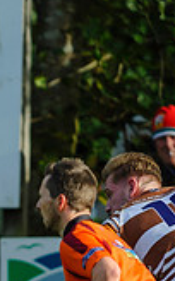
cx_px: -397
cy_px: 343
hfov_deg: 0.7
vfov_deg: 1.1
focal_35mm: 1925
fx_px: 14741
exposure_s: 1/1500
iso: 560
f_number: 4.8
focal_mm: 420
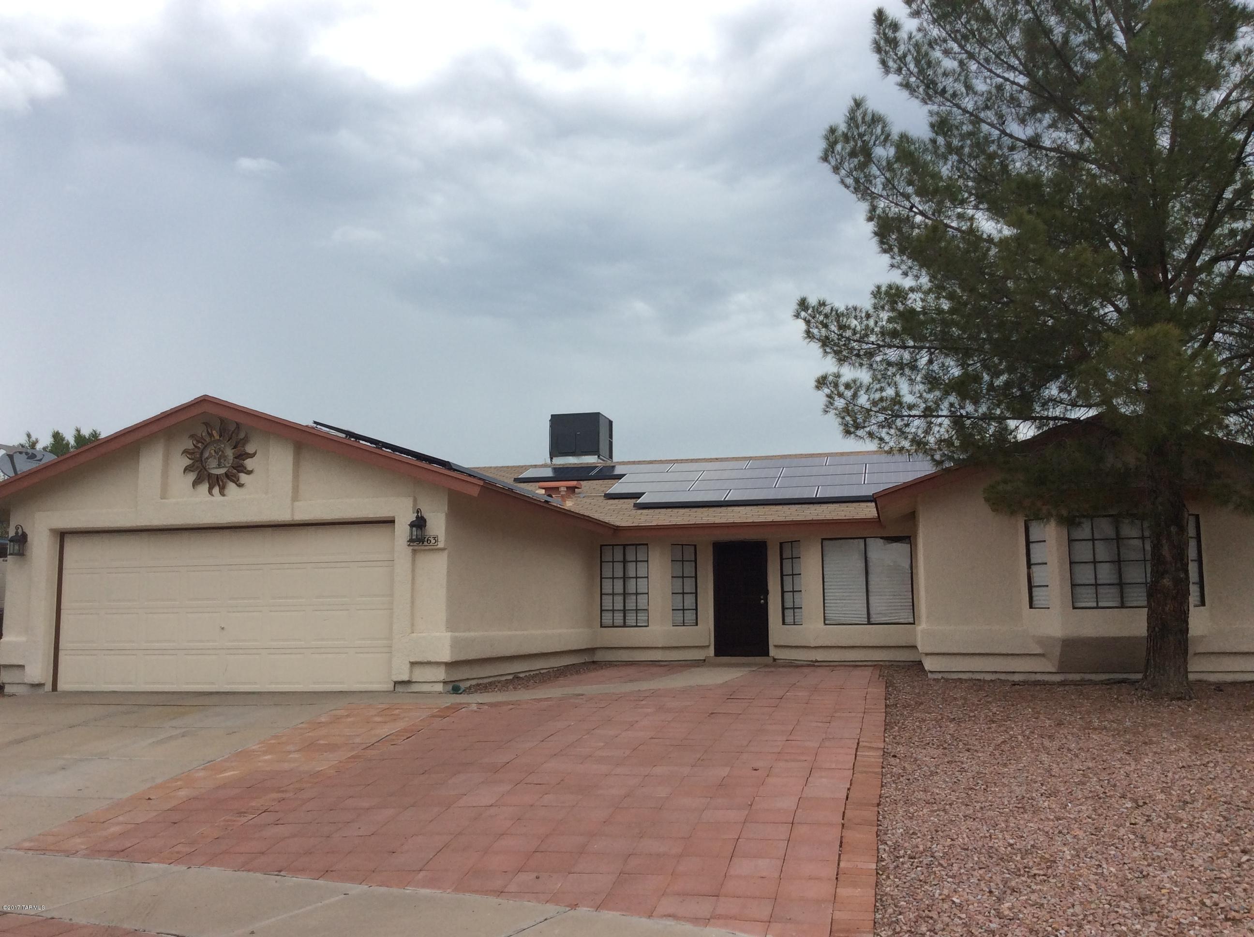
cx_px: 627
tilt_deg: +8.1
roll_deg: +2.0
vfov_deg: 44.1
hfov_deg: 56.9
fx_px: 1158
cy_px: 468
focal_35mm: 32
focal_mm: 3.3
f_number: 2.4
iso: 32
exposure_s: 1/1300
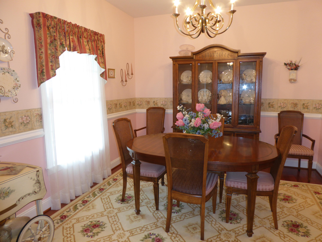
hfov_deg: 71.6
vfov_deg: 56.8
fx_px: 223
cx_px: 161
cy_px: 121
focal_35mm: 24
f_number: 3.3
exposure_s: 1/10
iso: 100
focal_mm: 4.3
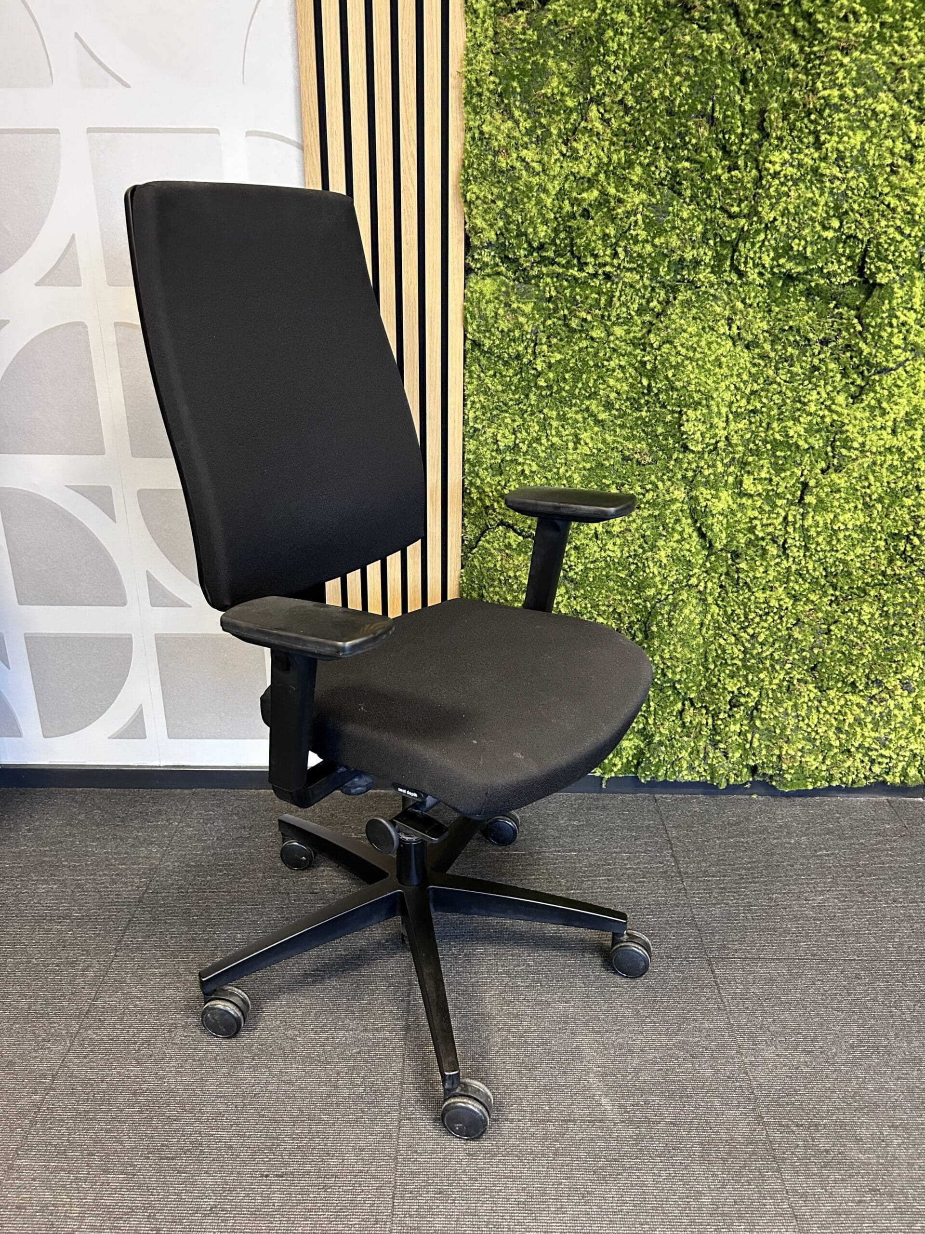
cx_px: 462
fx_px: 926
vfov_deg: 67.3
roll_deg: -0.8
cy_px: 617
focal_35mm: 26
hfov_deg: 53.1
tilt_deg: -22.7
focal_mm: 5.7
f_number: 1.5
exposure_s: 1/50
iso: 400
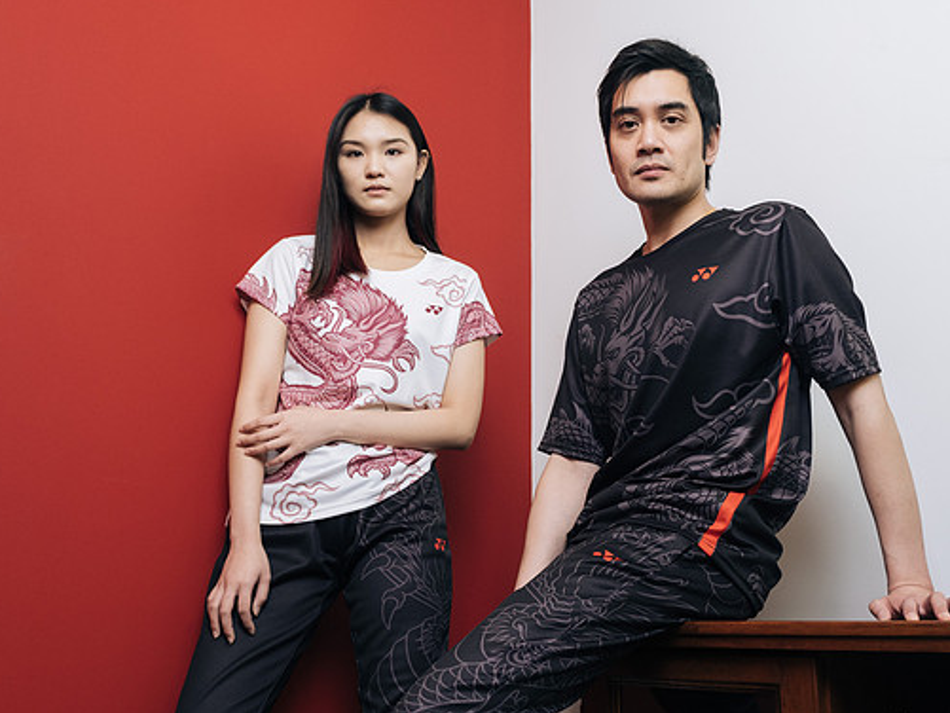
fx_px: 988
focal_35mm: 36
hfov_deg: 51.1
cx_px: 550
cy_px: 359
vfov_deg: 39.7
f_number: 3.2
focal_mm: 20.6
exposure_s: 1/125
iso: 1000
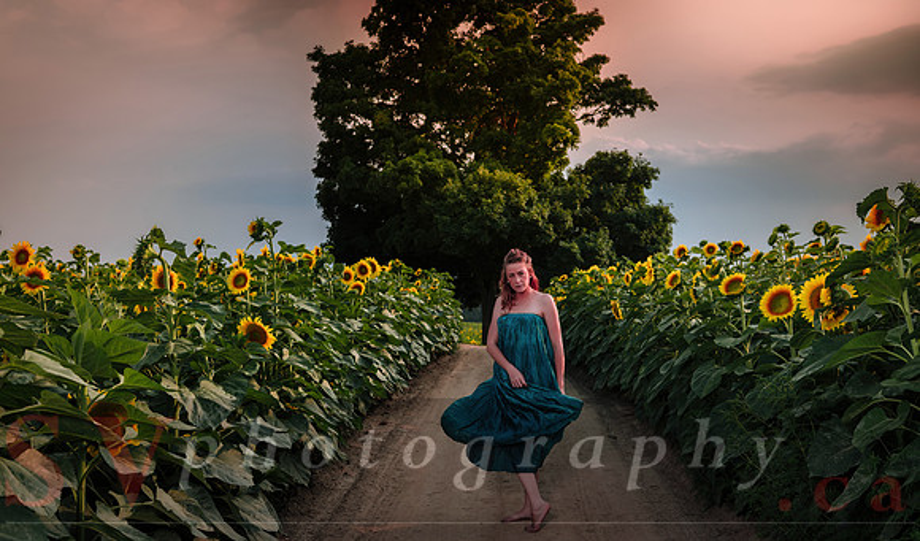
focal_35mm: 46
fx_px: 1124
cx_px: 460
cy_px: 279
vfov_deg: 27.1
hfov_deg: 44.5
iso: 64
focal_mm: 44
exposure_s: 1/160
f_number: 5
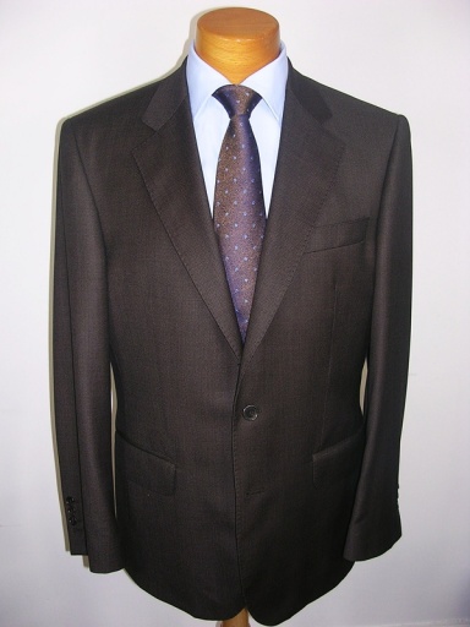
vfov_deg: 49.0
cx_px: 235
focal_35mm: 38
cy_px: 314
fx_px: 688
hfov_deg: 37.7
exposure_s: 1/60.1
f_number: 2.8
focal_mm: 5.8
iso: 50
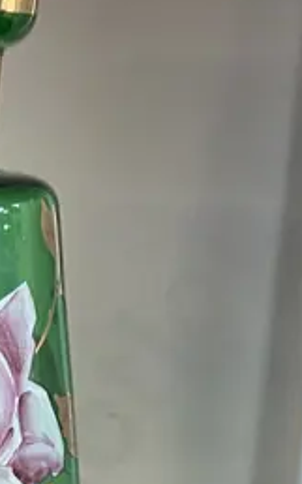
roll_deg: -1.0
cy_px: 632
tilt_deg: -22.6
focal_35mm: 101
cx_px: -49
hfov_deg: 12.7
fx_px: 1332
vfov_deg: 19.0
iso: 400
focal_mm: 6.86
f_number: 1.78
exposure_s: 1/50
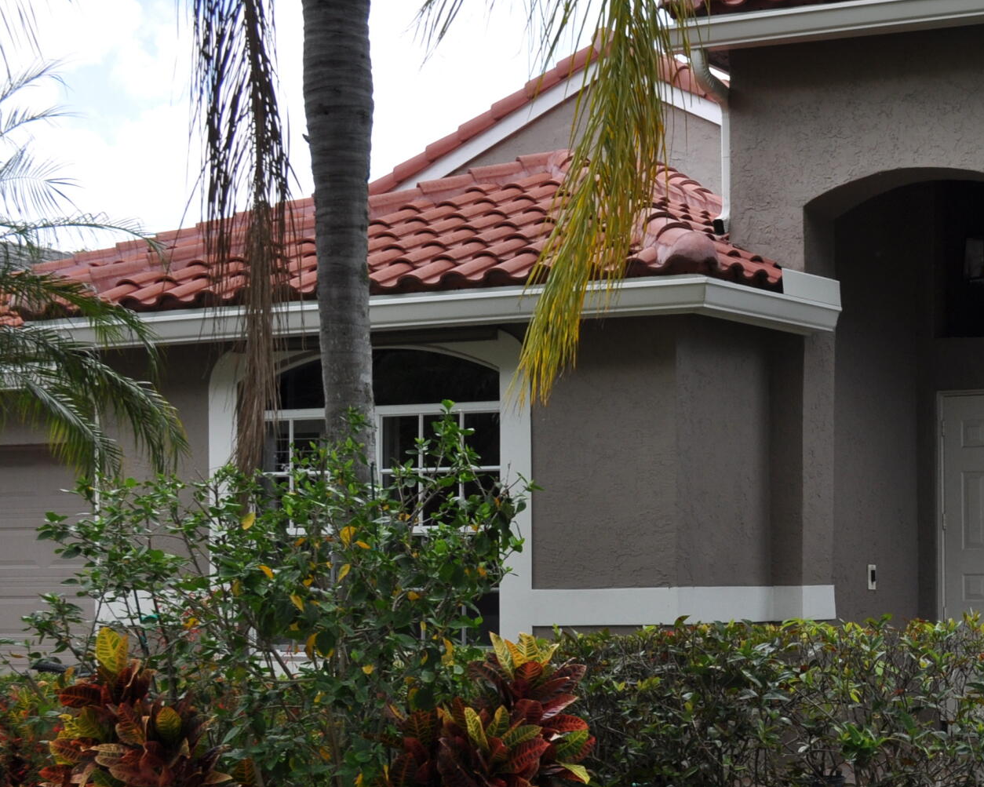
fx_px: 2155
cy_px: 555
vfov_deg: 20.6
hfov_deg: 24.1
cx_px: 1077
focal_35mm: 74
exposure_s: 1/200
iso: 200
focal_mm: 22
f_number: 7.1
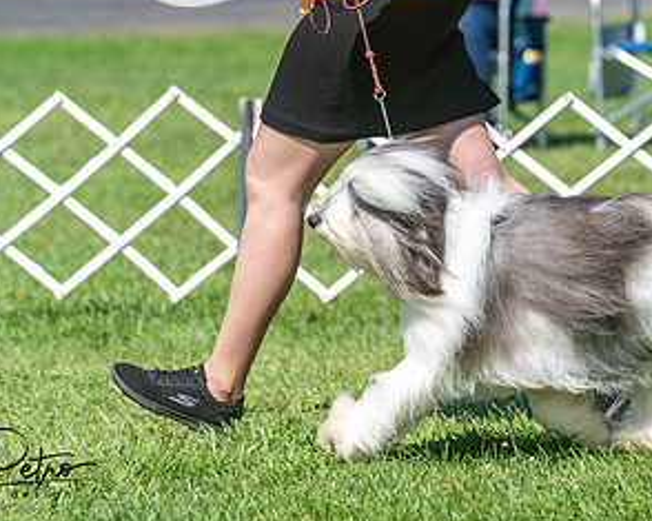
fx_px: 7195
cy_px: -5
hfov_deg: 5.2
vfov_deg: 4.1
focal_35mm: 373
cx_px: 404
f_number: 4
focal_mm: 152
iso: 80
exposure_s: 1/1000
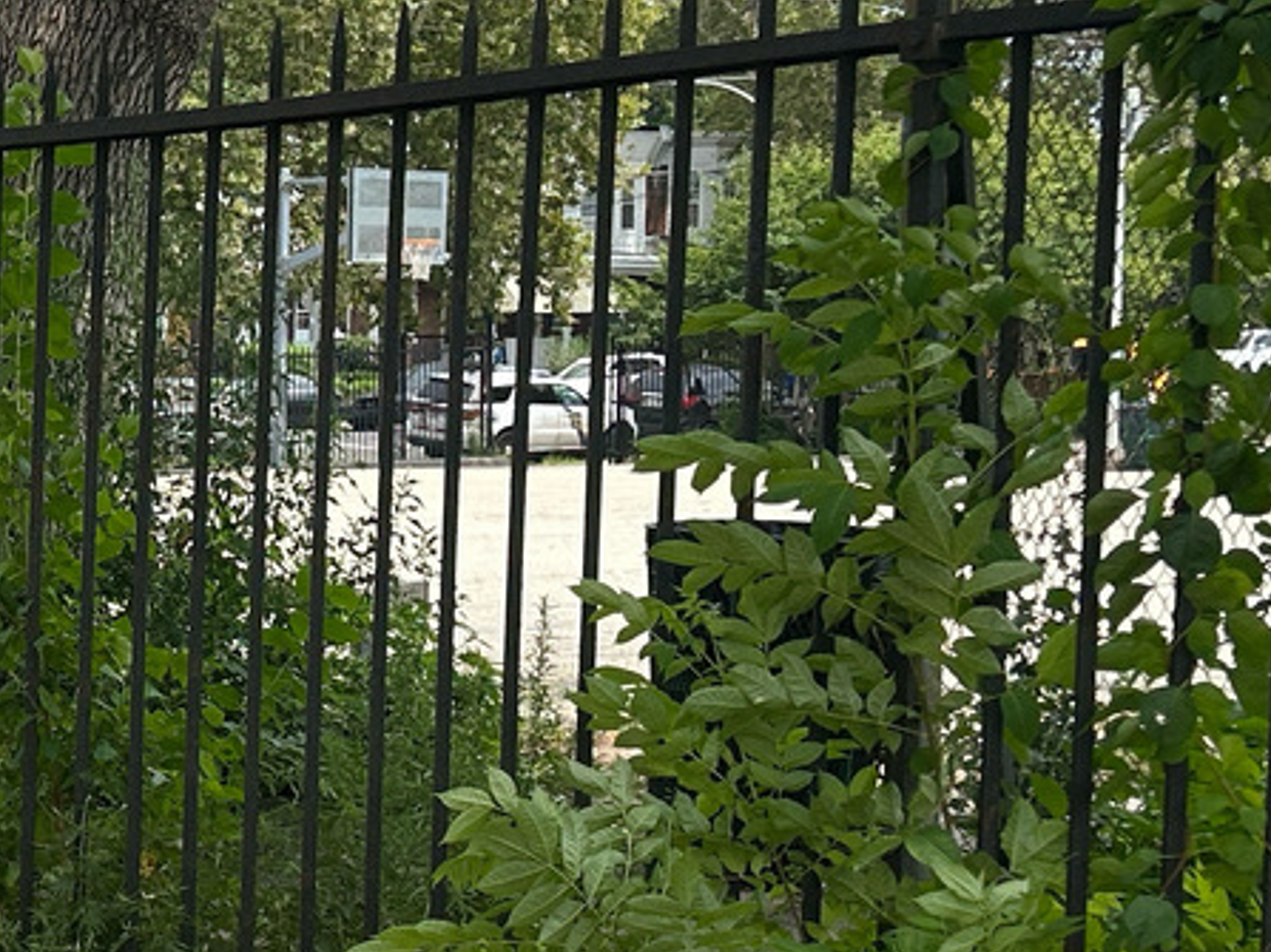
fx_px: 3414
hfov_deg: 20.1
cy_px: 500
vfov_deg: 15.9
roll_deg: -0.3
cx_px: -162
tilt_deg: -3.2
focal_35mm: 93
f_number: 1.5
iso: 50
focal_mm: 5.7
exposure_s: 1/1869
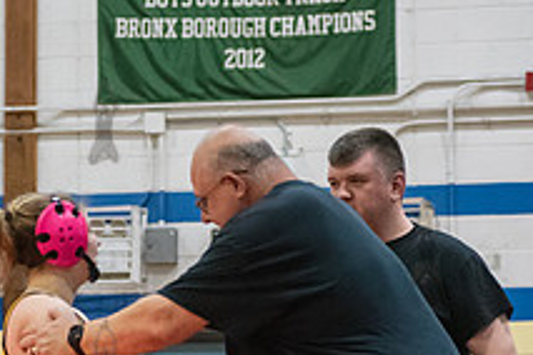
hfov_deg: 9.4
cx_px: 103
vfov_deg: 6.3
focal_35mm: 218
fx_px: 3227
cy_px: 361
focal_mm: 80
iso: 8000
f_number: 3.5
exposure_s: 1/400
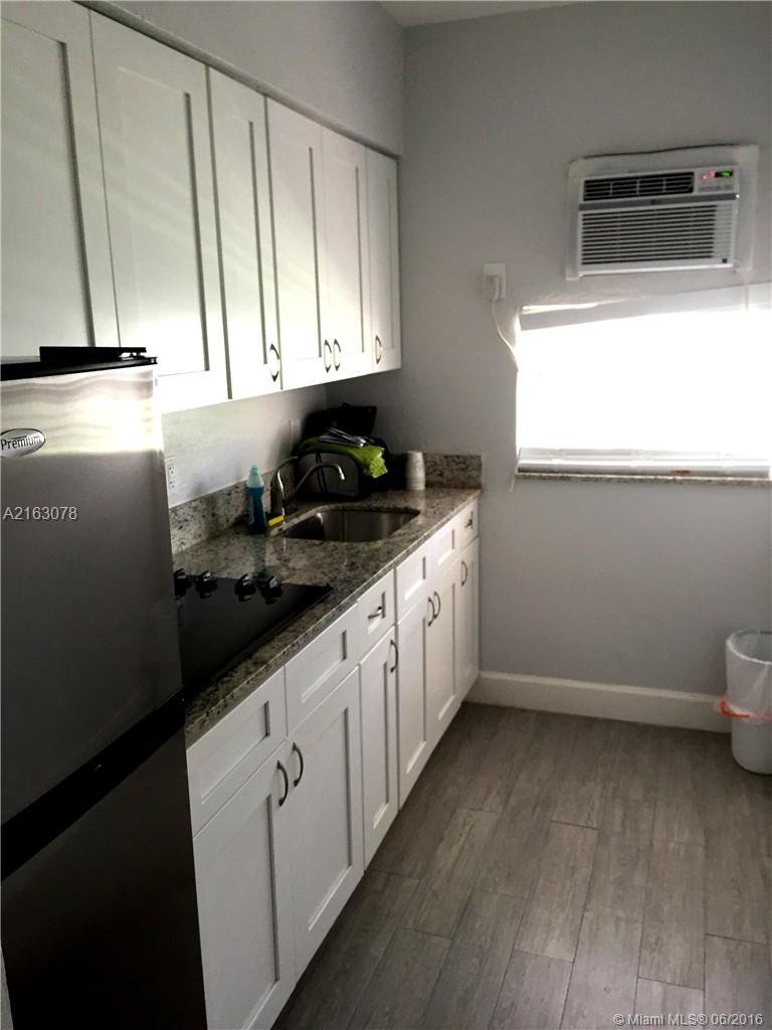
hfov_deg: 48.2
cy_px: 515
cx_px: 386
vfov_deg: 61.7
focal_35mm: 29
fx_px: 862
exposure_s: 1/30
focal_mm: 4.15
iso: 100
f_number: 2.2
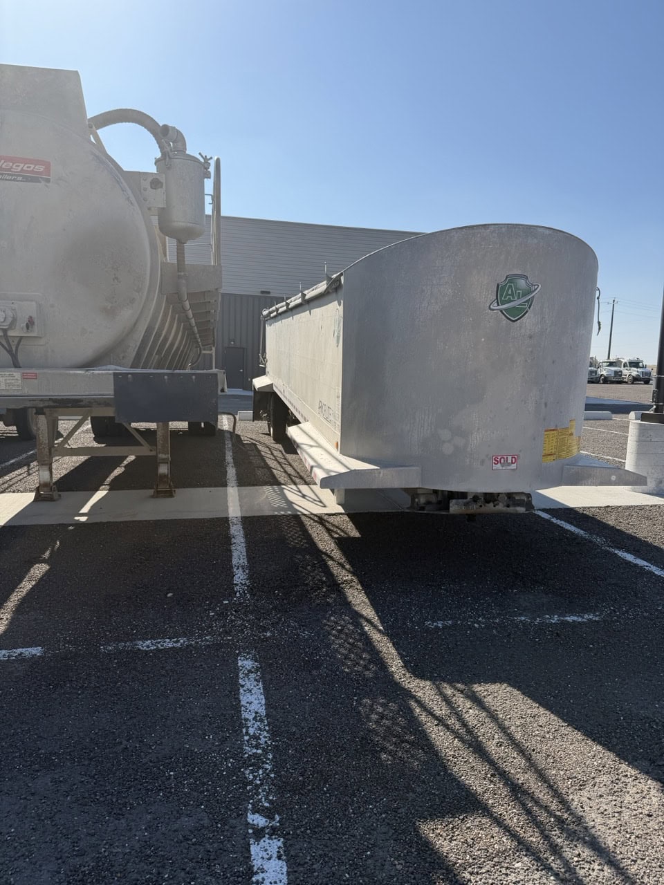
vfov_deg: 71.6
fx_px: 614
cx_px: 332
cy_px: 442
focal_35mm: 24
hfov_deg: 56.8
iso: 80
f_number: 1.8
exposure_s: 1/5319
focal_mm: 6.8
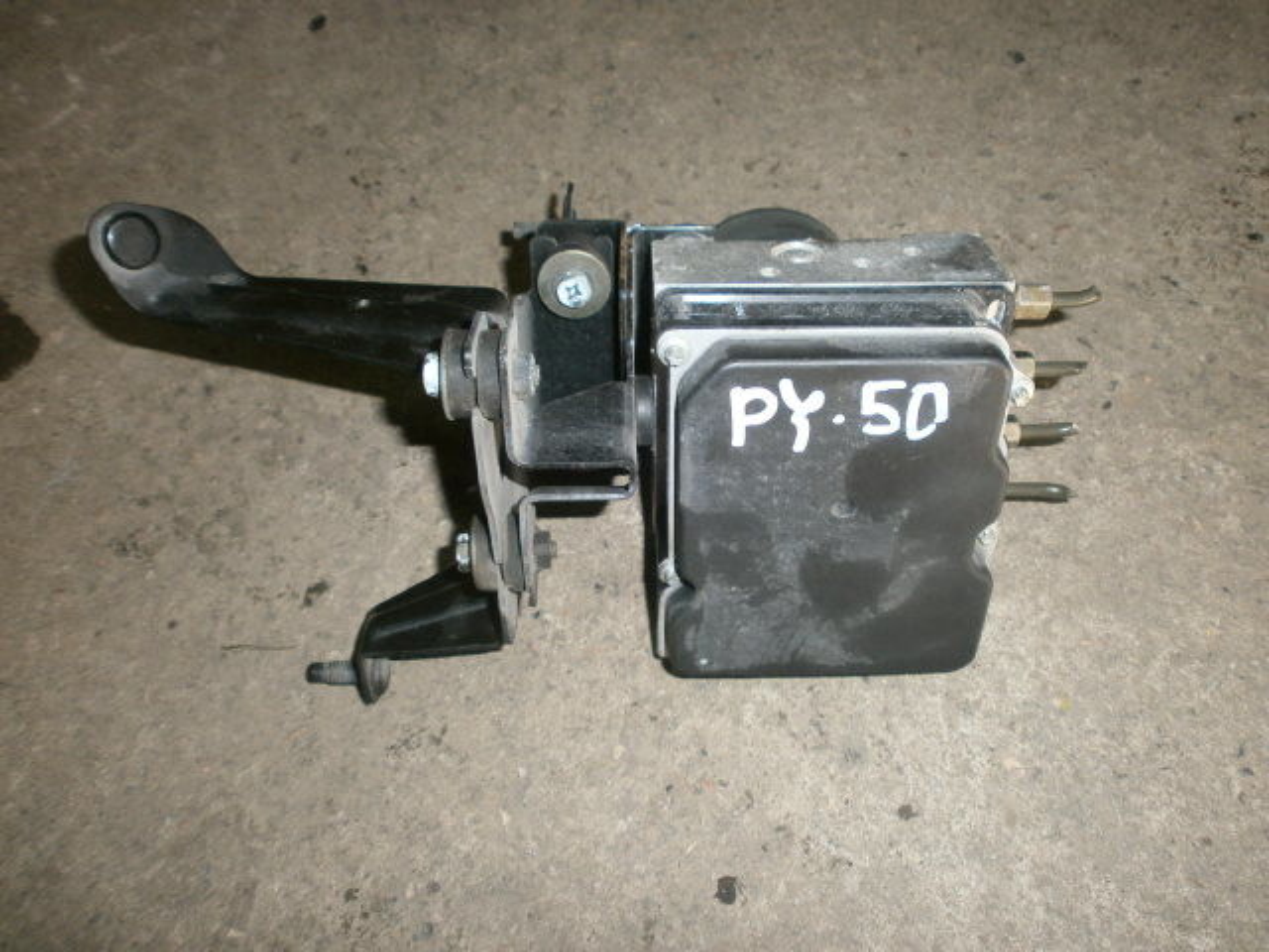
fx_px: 990
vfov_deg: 51.4
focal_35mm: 27
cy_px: 476
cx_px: 634
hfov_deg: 65.3
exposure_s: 1/30
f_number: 2.9
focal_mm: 4.8
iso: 125
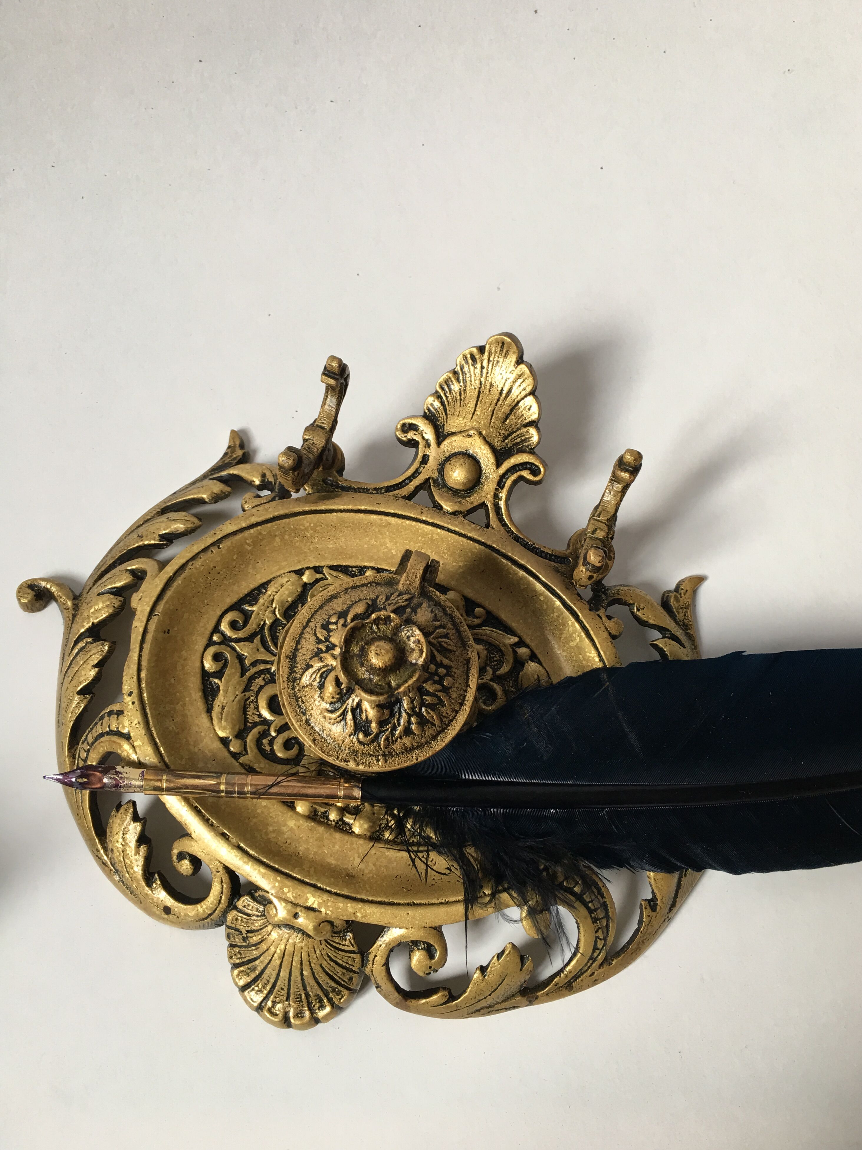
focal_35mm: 30
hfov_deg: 46.8
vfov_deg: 60.0
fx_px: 996
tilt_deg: -71.8
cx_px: 446
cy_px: 569
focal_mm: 4.15
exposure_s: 1/33
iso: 32
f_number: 2.2
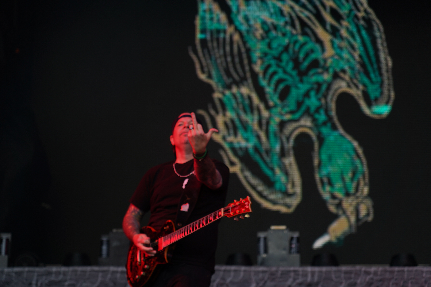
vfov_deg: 13.0
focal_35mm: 105
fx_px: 1257
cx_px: 216
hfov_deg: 19.5
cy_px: 144
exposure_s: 1/125
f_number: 4
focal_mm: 105
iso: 100
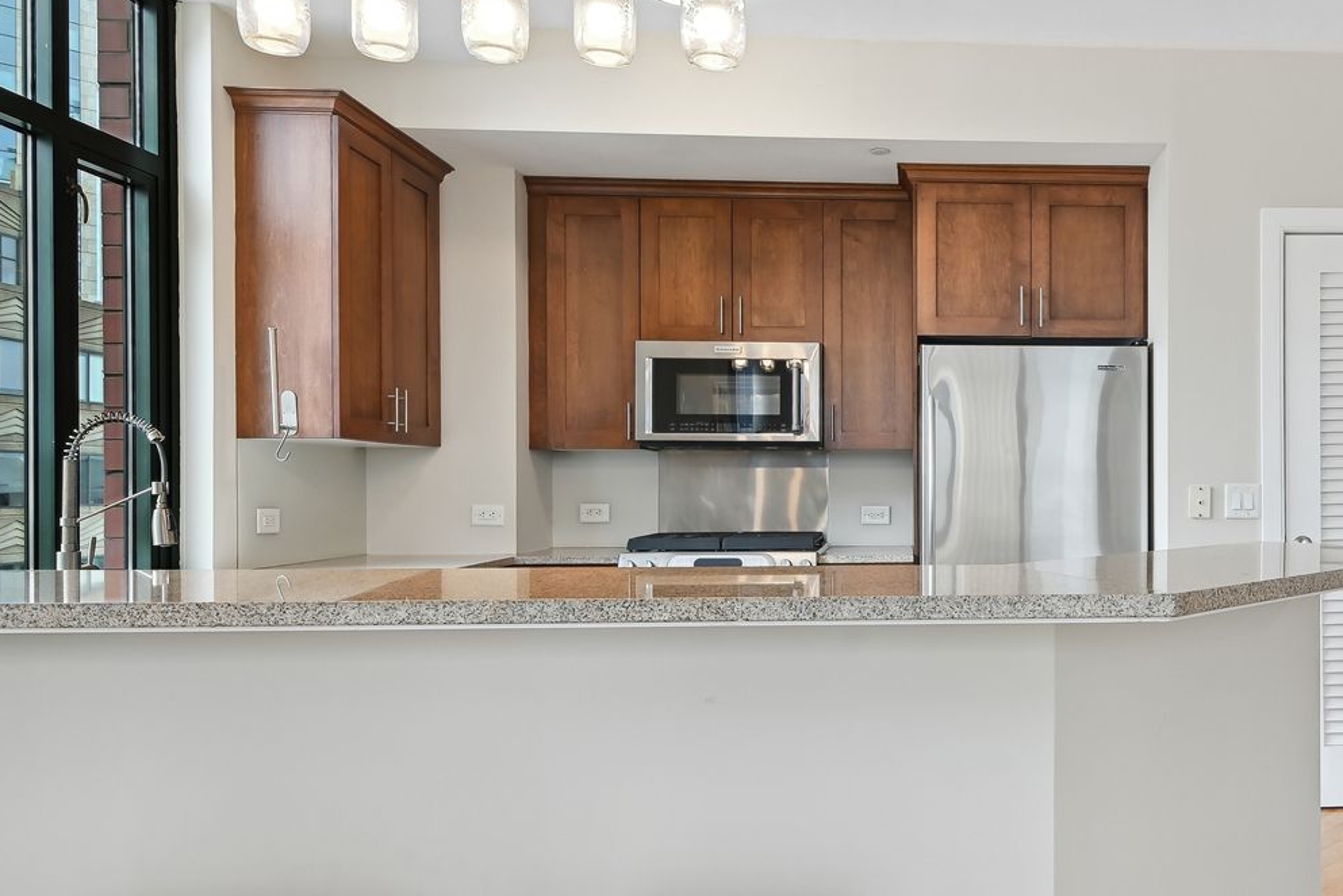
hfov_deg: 61.1
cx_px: 962
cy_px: 495
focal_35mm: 29
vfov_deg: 44.9
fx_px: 1082
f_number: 8
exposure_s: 1/125
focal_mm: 16
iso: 400
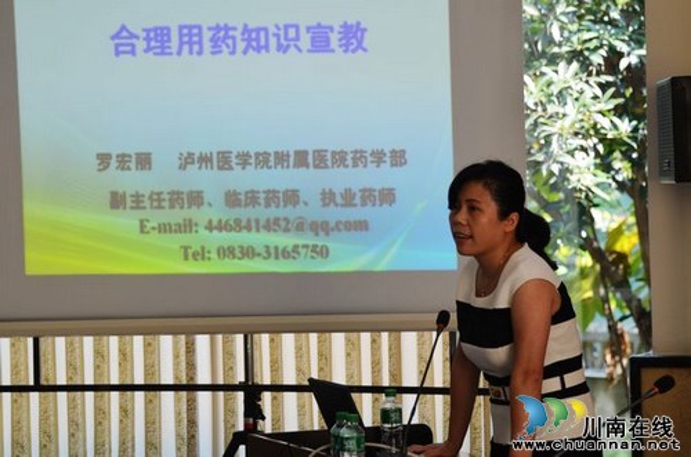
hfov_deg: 14.9
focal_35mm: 138
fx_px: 2643
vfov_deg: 9.9
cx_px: 346
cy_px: 228
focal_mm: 92
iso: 400
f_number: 5.6
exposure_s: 1/125
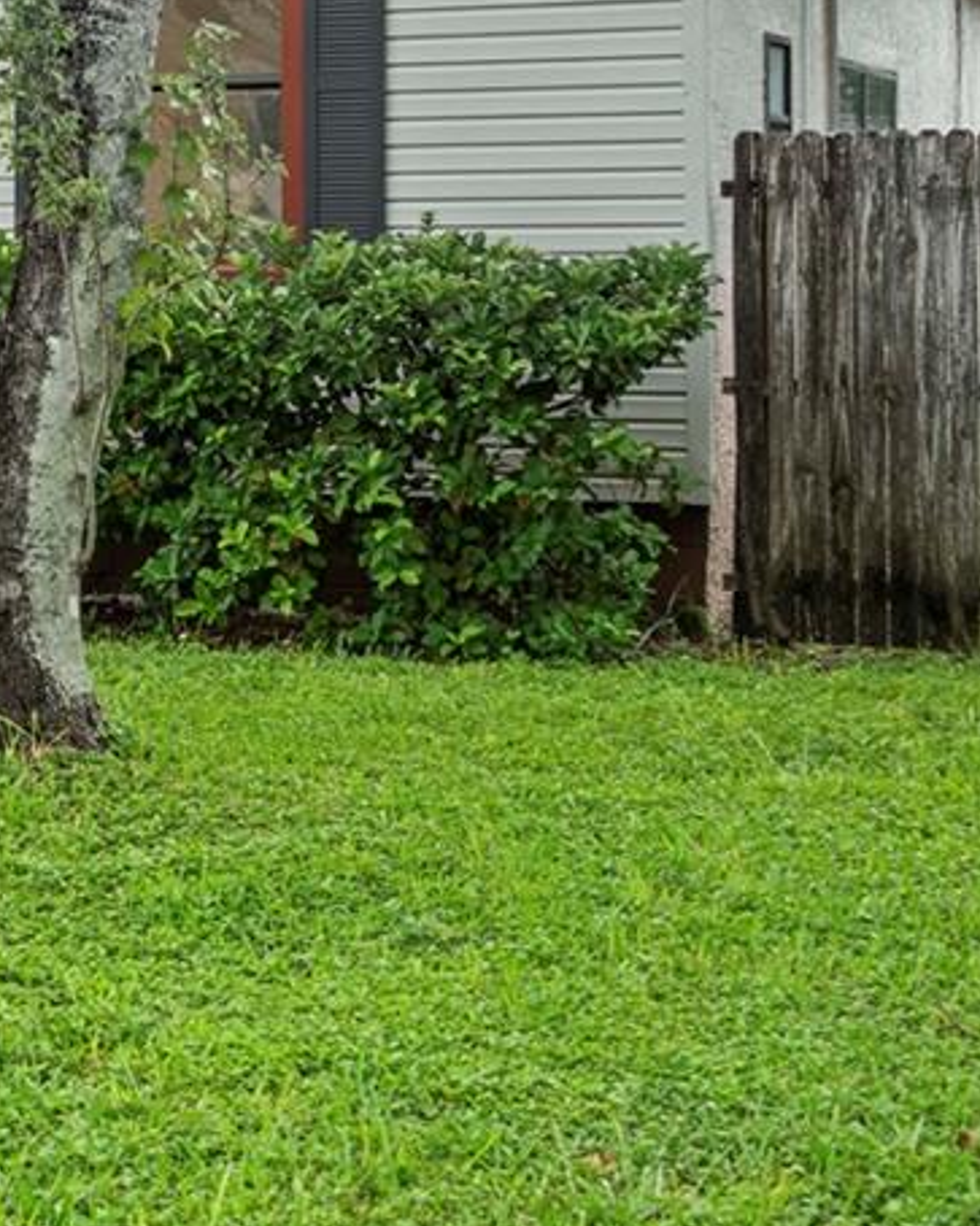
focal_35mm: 96
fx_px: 3482
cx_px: -464
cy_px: 216
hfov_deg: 14.9
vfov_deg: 19.7
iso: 250
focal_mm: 29
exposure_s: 1/13
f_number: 8
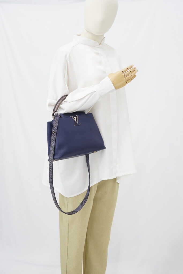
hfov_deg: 27.0
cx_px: 92
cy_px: 137
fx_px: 381
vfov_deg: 39.6
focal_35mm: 50
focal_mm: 50
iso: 640
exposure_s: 1/8
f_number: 6.3
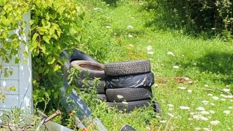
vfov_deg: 6.3
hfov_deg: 9.6
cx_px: -373
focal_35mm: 192
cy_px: -31
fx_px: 1186
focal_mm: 14.45
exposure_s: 1/1250
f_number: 2.8
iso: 400
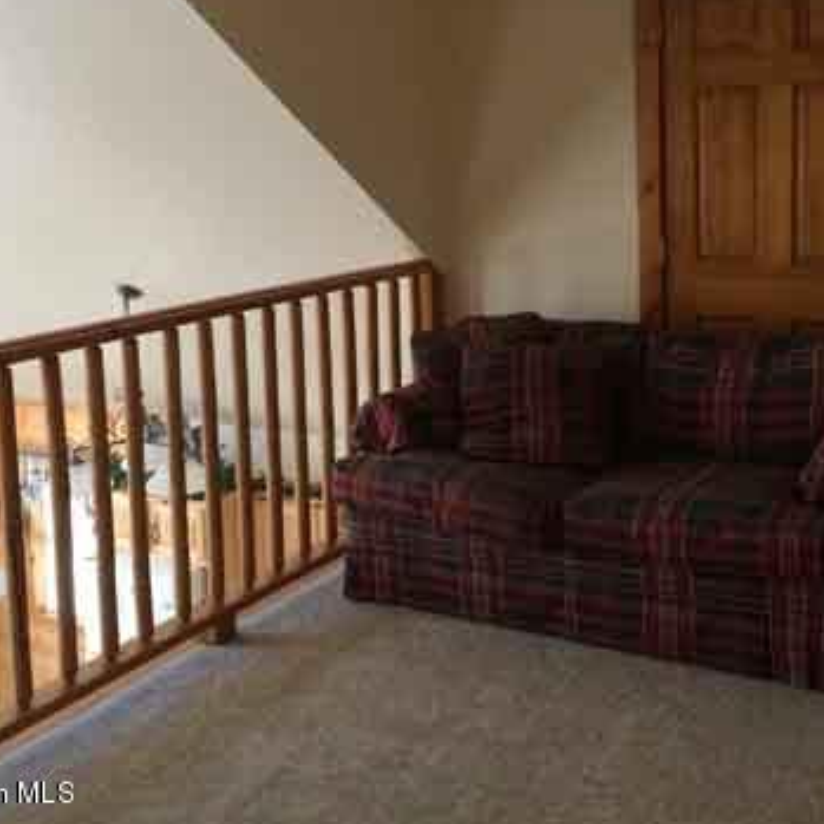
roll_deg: +2.0
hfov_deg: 36.1
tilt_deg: -7.0
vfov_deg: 35.7
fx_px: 1266
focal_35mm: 47
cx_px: 394
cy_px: 274
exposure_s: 1/30
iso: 160
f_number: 2.2
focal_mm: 4.15
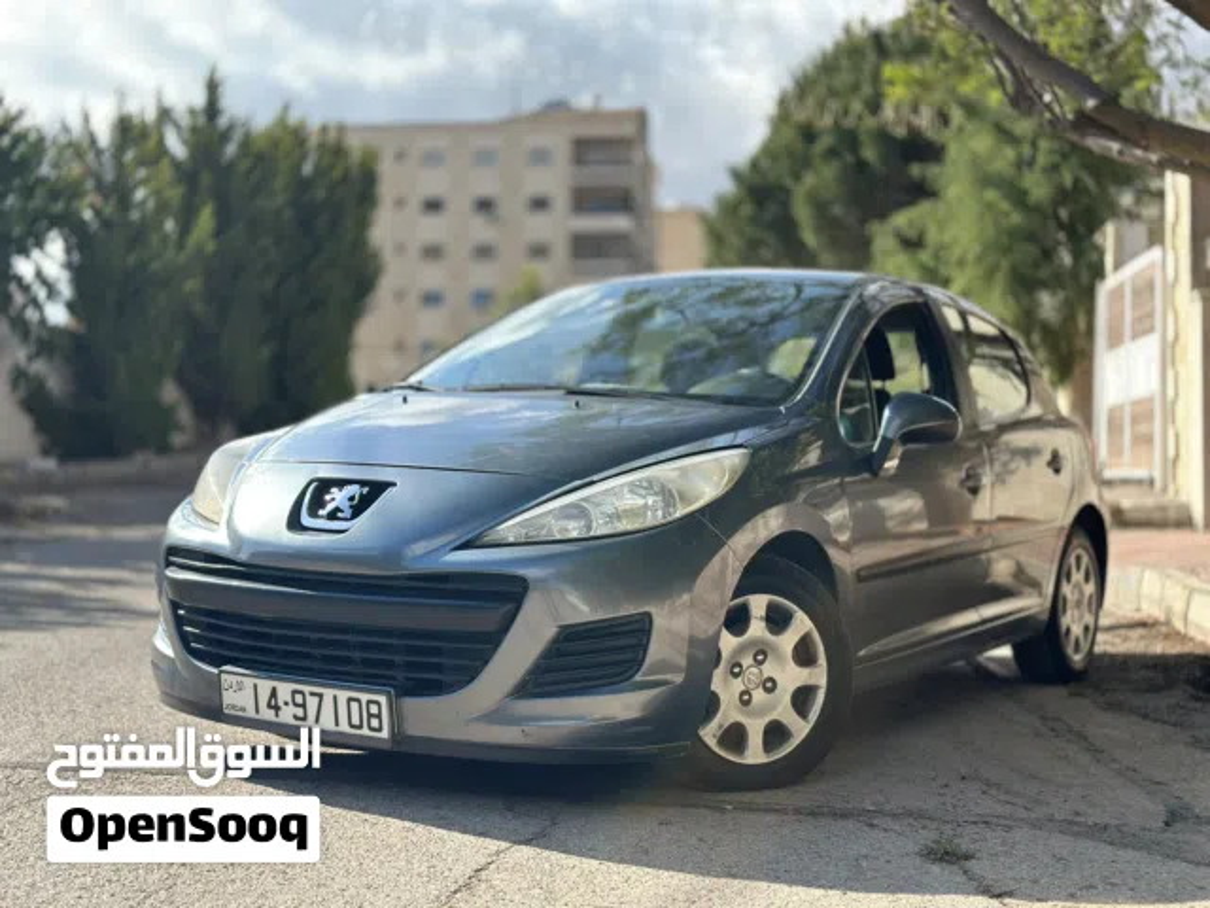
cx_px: 605
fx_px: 1678
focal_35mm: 48
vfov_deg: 30.3
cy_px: 454
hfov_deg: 39.7
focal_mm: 6.86
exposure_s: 1/2028
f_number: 1.78
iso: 100
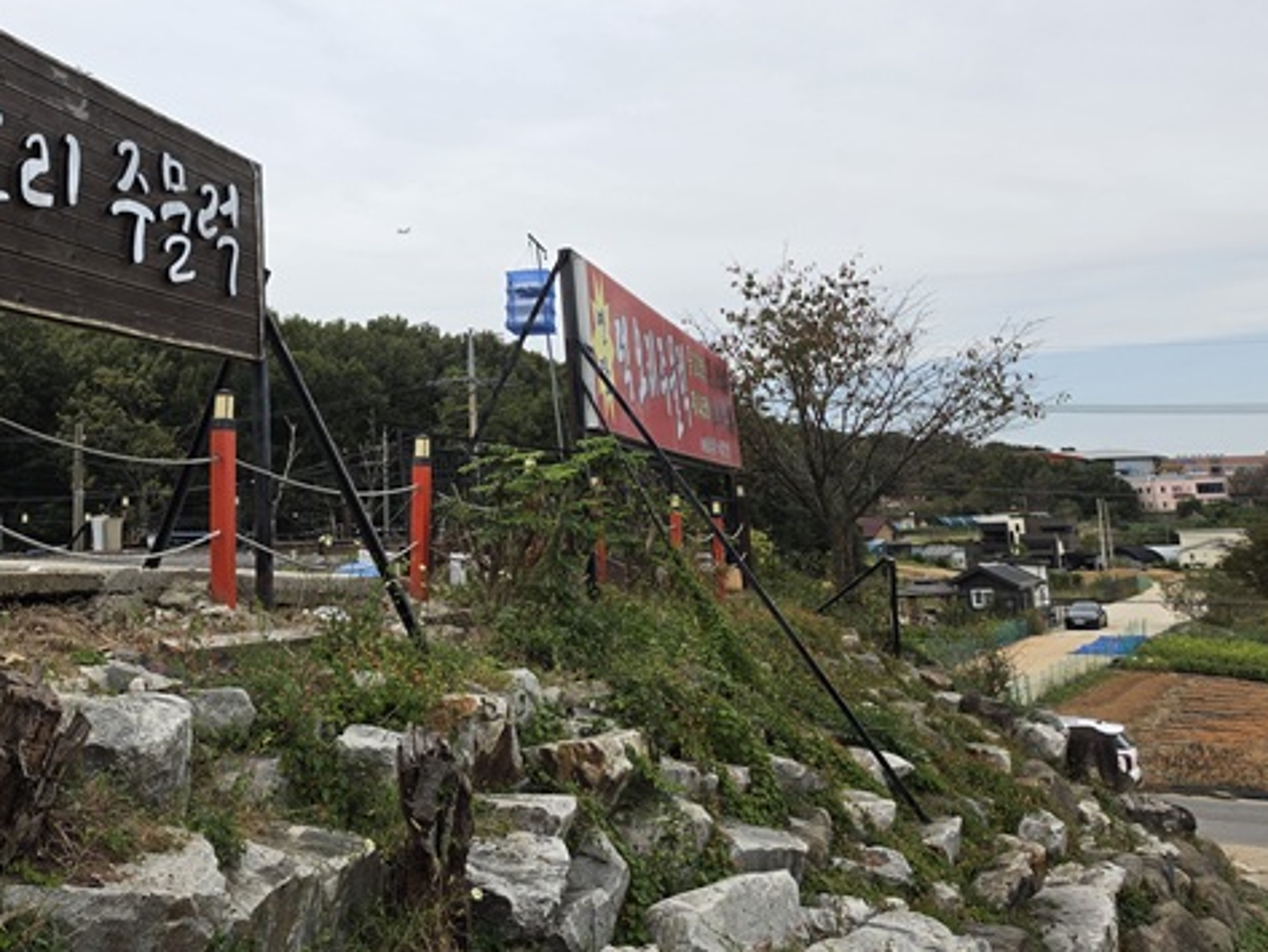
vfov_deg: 40.1
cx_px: 332
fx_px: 1282
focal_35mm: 35
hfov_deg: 50.6
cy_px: 303
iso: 64
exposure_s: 1/4331
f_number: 1.4
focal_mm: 6.5
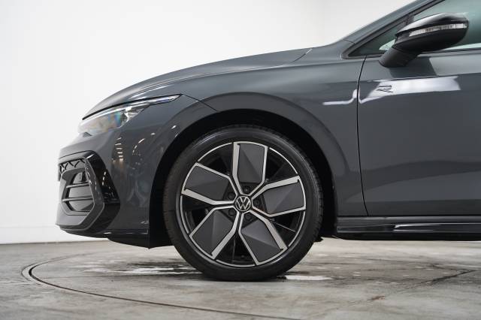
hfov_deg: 38.0
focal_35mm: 52
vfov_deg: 25.8
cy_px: 160
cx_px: 240
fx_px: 698
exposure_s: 1/160
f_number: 2.8
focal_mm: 52.3
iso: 1600
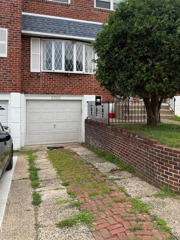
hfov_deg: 42.5
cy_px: 97
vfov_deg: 55.0
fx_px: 229
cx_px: 118
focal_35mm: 33
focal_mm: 6.76
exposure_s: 1/1464
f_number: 1.78
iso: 100
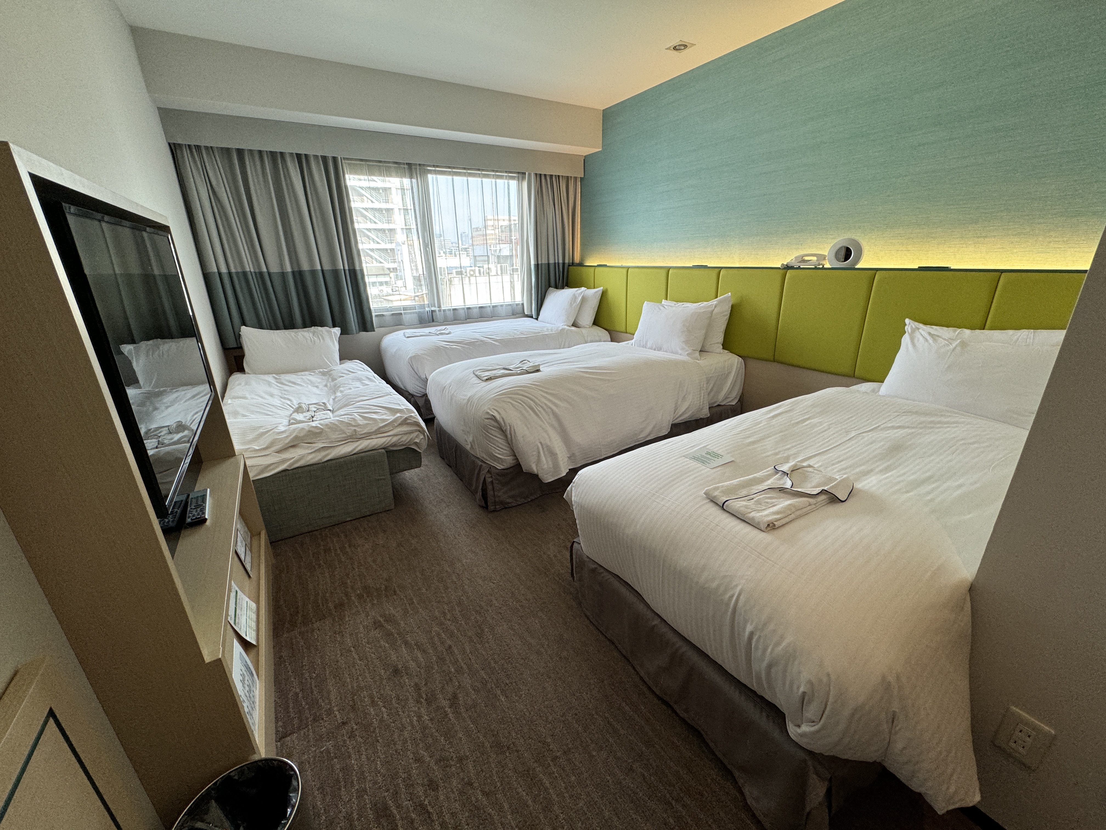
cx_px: 553
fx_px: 447
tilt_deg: -19.8
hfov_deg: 102.1
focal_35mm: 14
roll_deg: +1.1
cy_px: 415
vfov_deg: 85.7
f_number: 2.2
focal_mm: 2.22
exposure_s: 1/120
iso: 125
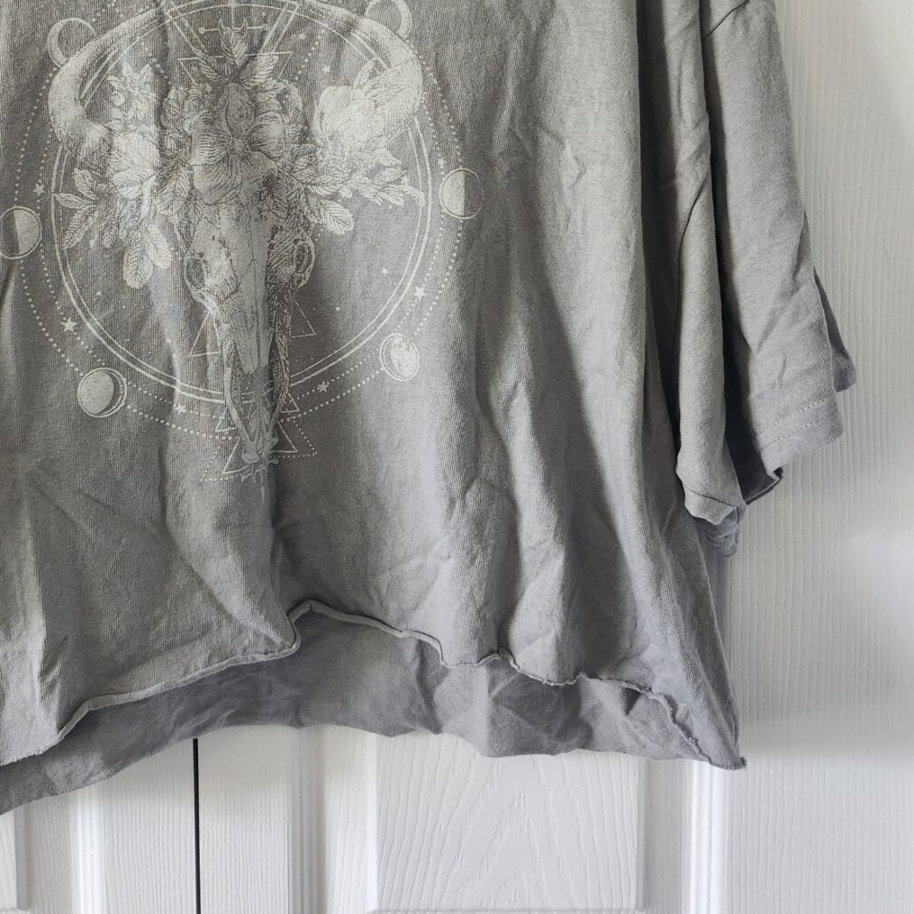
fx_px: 1225
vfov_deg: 40.1
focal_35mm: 41
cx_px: 297
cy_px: 261
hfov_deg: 40.4
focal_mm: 5.54
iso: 250
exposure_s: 1/120
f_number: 1.8
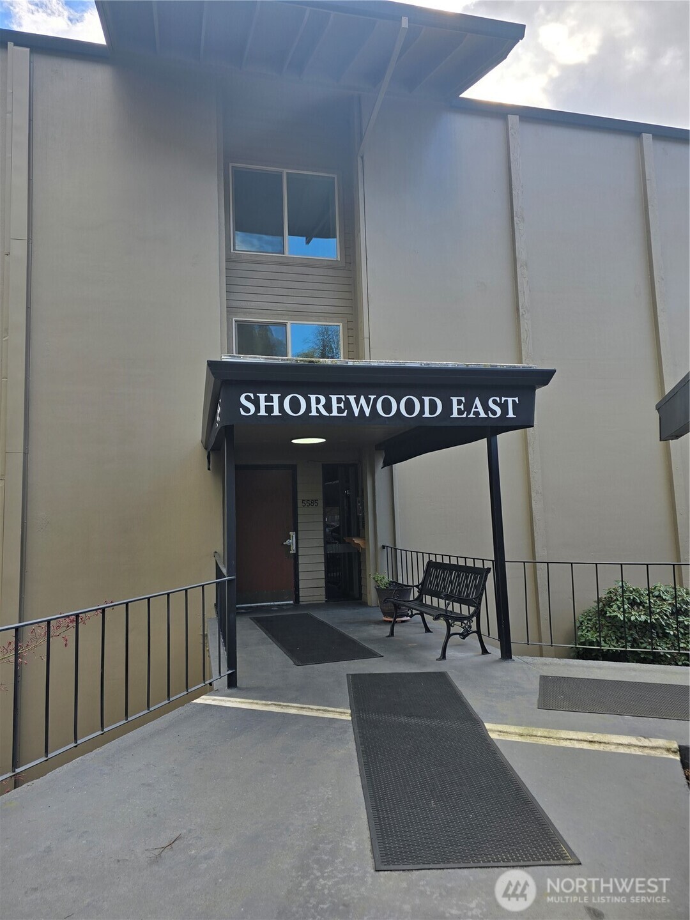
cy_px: 460
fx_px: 611
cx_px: 345
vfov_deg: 73.9
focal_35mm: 23
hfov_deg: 58.9
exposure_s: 1/320
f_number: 1.7
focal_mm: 6.3
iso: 12
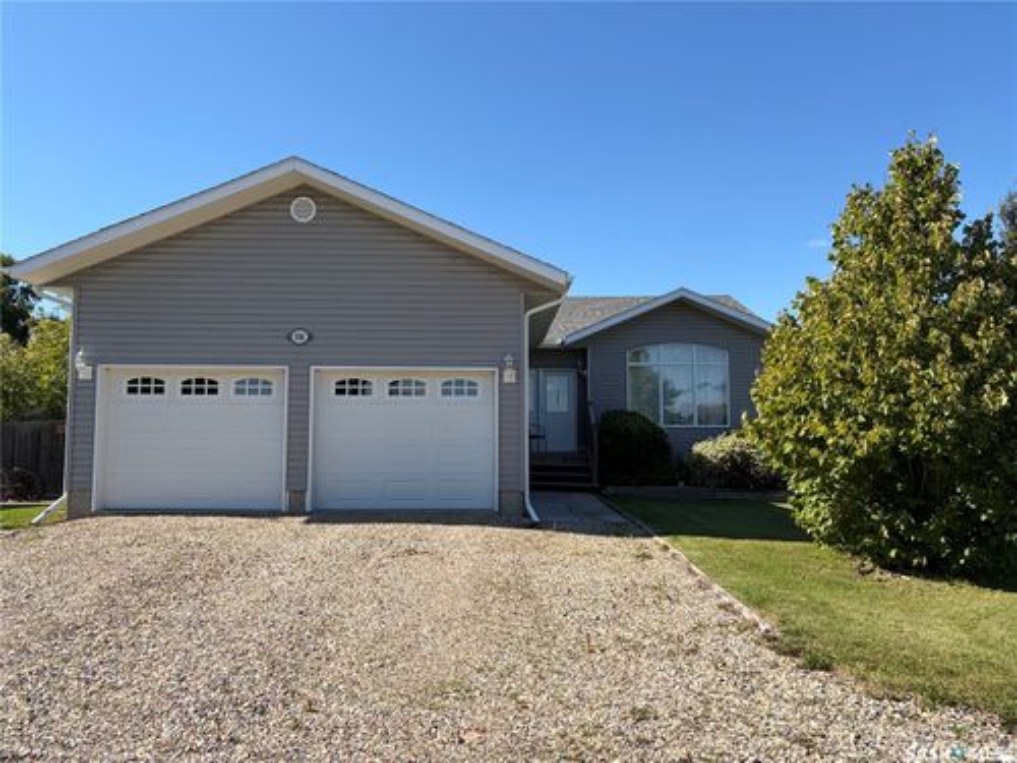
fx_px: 764
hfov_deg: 67.3
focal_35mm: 26
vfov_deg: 53.1
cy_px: 382
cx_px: 508
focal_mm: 5.96
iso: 50
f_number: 1.6
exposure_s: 1/2538
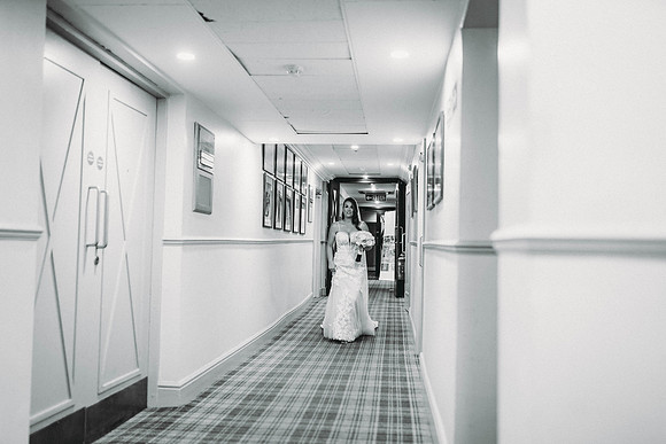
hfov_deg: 54.4
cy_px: 222
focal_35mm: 35
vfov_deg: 37.9
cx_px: 333
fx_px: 648
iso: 320
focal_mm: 35
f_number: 1.6
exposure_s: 1/160
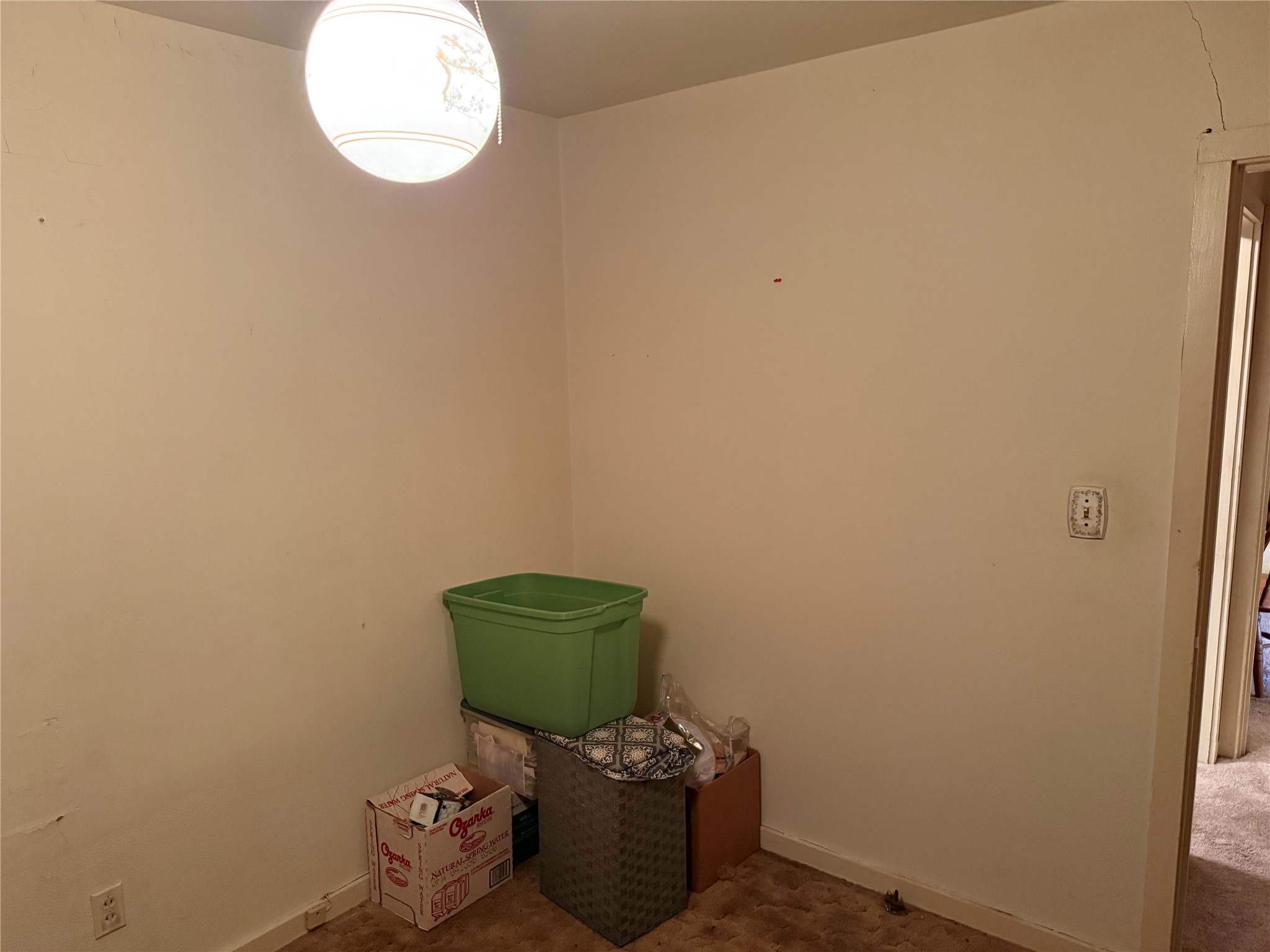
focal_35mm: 24
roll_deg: +0.7
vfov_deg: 56.8
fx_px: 881
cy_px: 476
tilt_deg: -9.2
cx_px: 635
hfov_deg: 71.6
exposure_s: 1/40
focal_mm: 6.76
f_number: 1.78
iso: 800
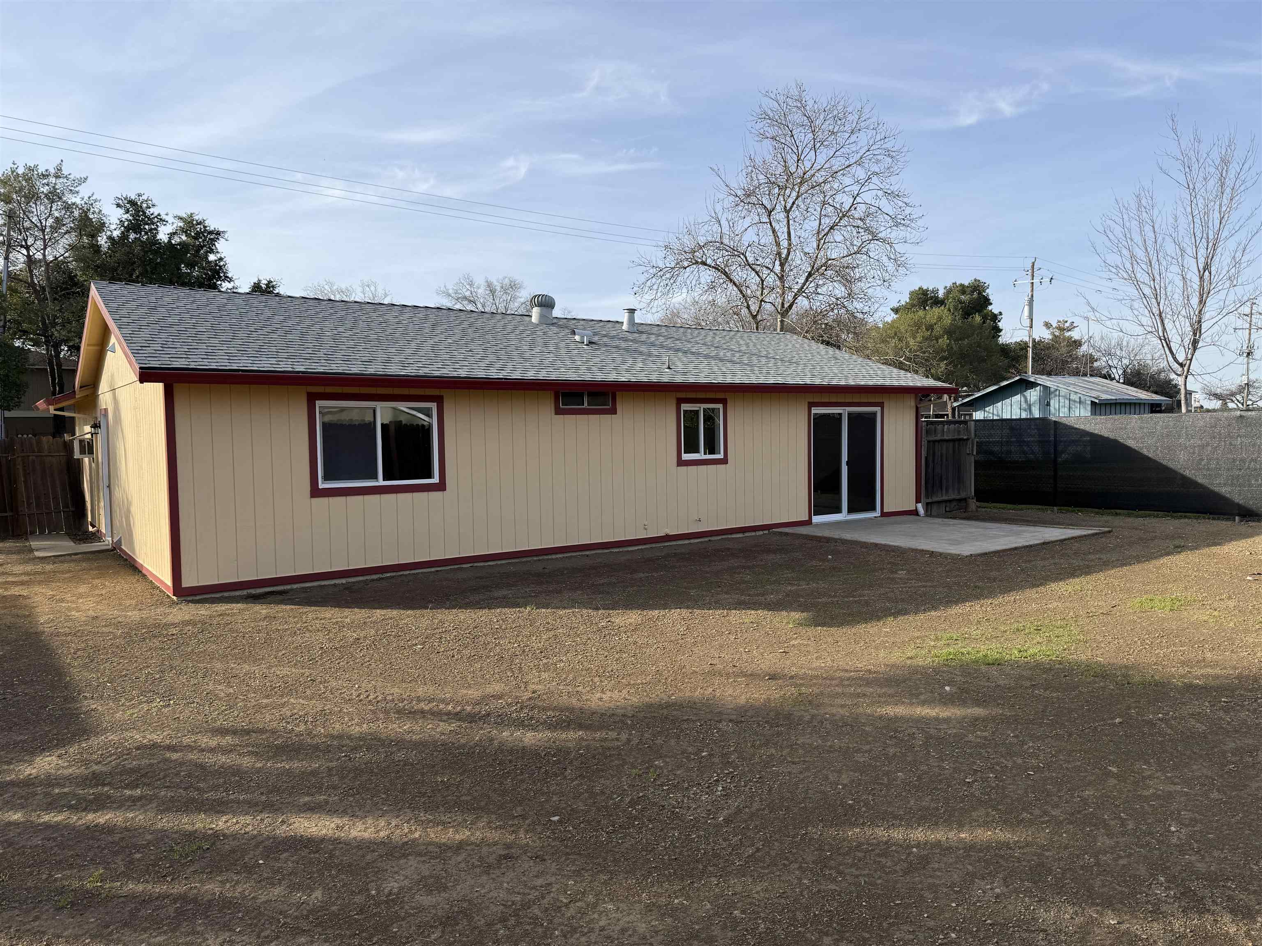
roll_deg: +0.2
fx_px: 875
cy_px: 473
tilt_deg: -2.7
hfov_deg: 71.6
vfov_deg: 56.8
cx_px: 631
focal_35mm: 24
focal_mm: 6.76
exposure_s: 1/3279
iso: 80
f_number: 1.78
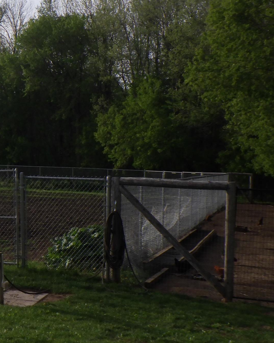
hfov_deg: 22.6
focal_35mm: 63
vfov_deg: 29.9
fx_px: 639
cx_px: -42
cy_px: 217
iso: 125
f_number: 4.2
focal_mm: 5
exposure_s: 1/1000
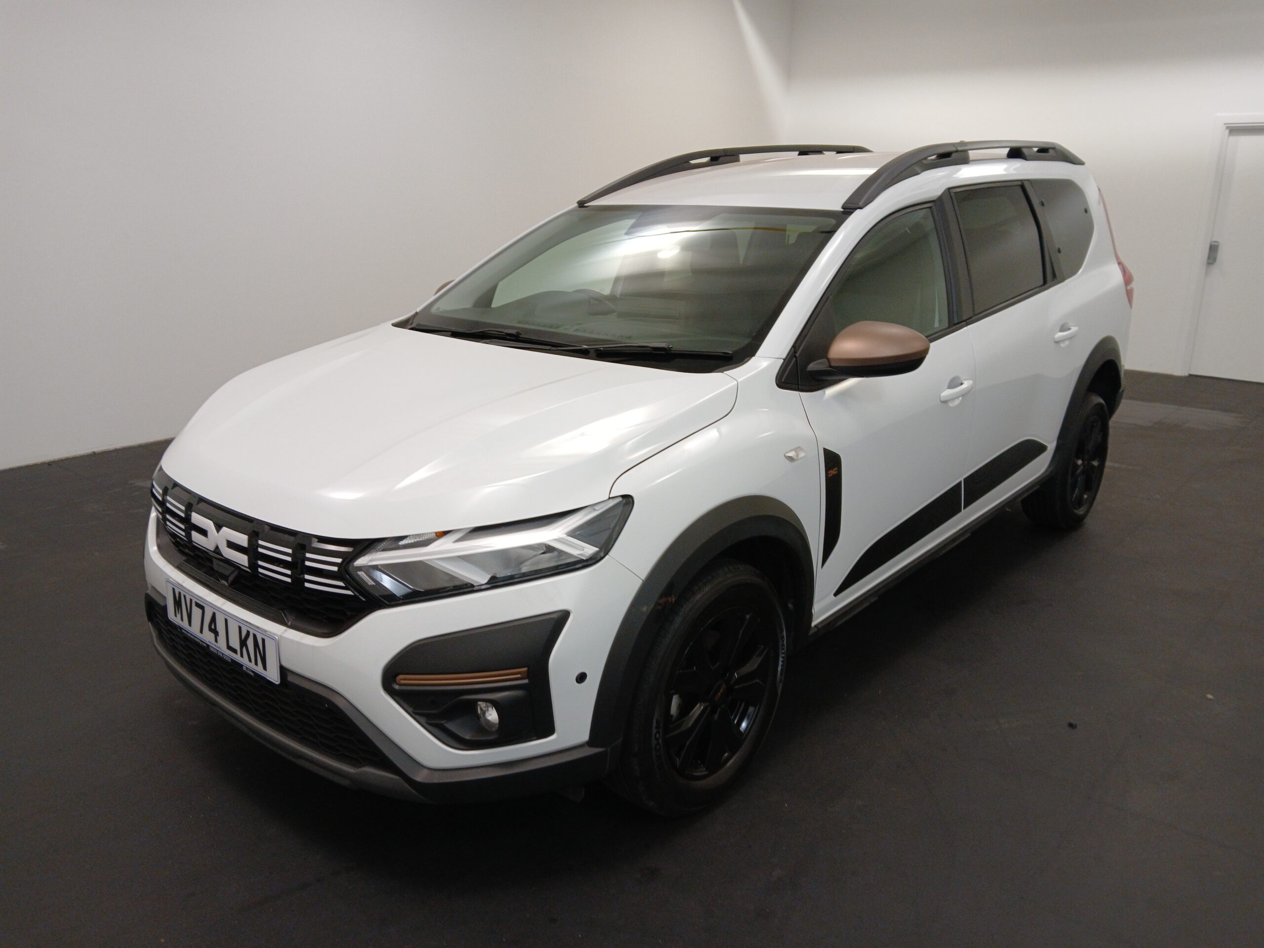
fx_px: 949
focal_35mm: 26
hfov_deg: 67.3
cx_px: 632
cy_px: 474
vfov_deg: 53.1
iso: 80
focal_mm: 3.98
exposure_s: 1/50
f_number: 1.8
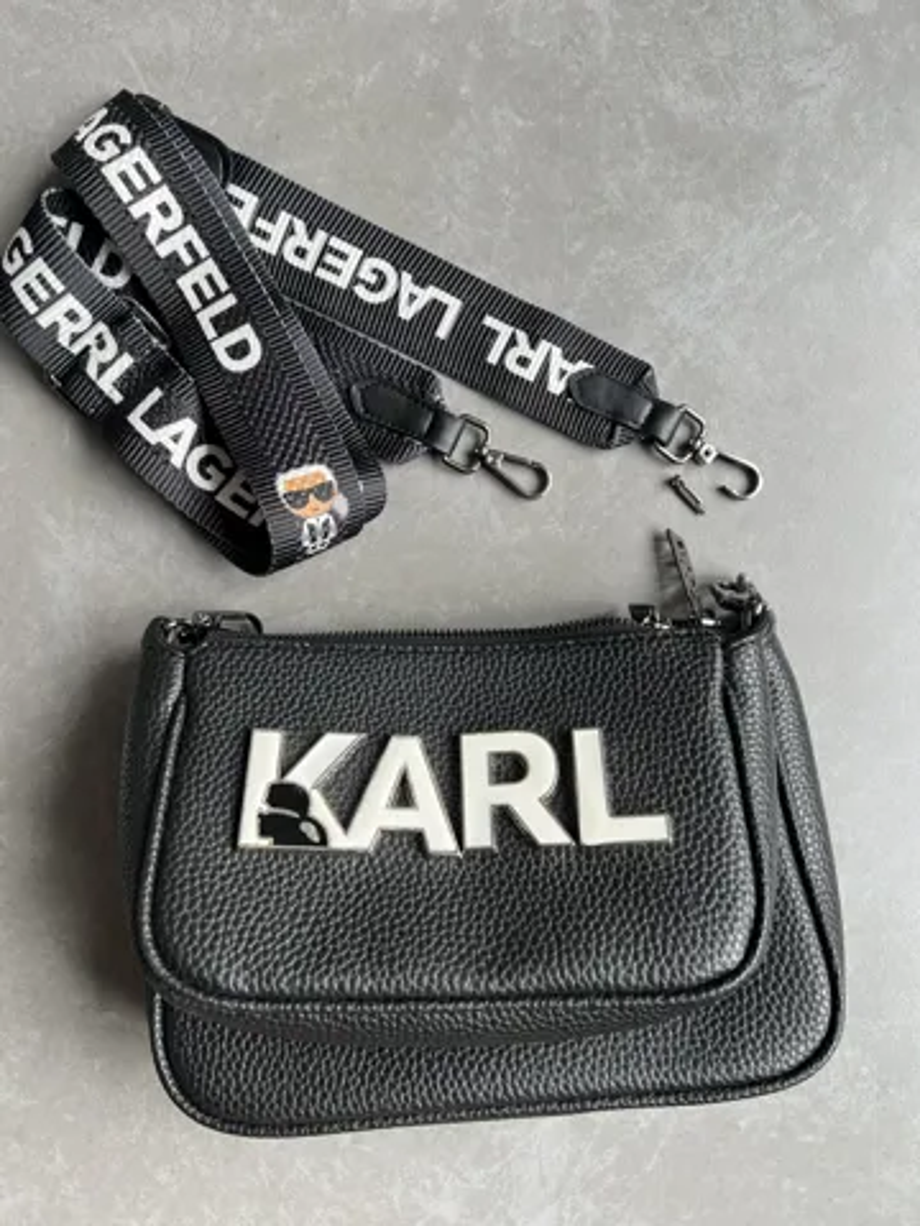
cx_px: 460
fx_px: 921
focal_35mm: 26
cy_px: 613
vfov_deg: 67.3
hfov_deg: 53.1
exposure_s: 1/121
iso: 64
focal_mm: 5.7
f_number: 1.5
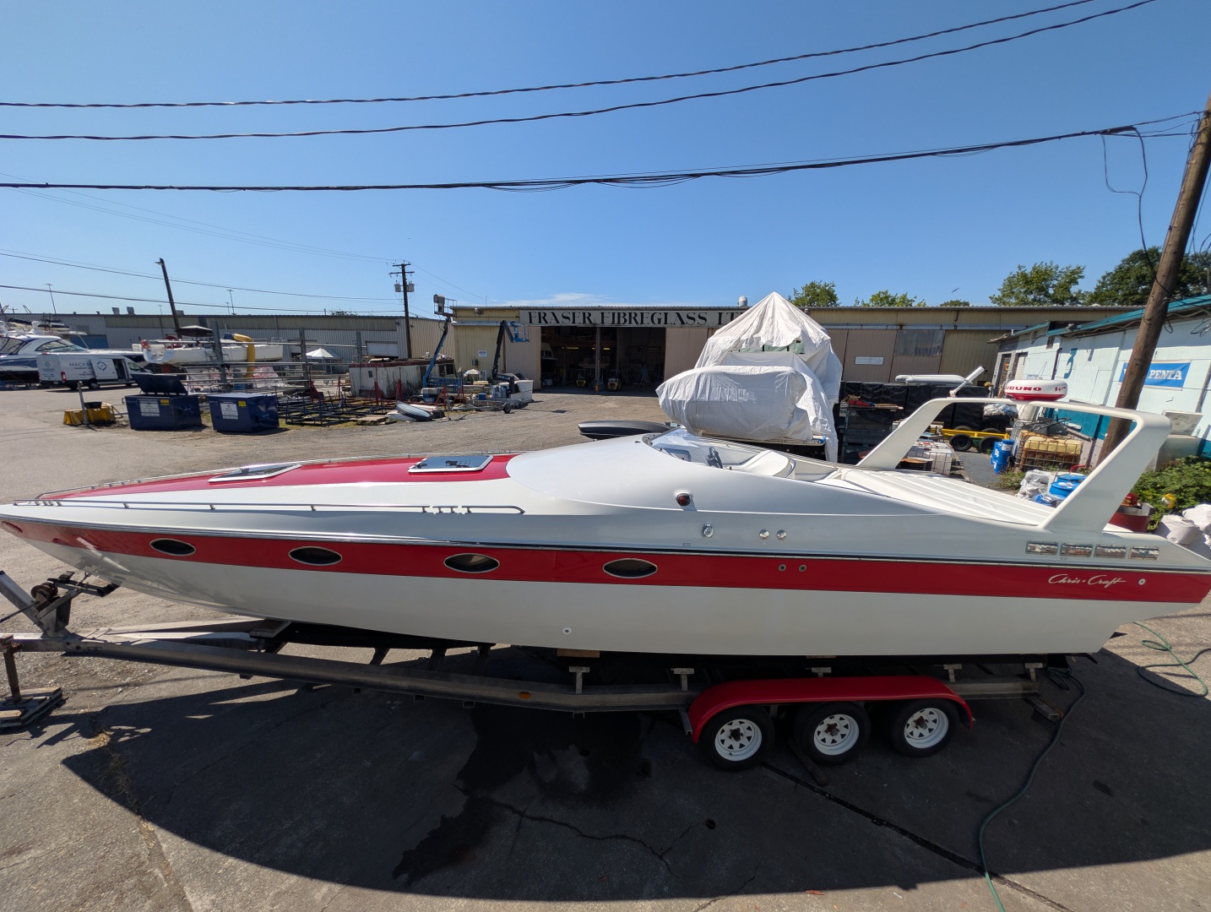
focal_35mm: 12
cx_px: 606
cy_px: 456
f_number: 1.7
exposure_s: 1/4673
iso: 46
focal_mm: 2.02
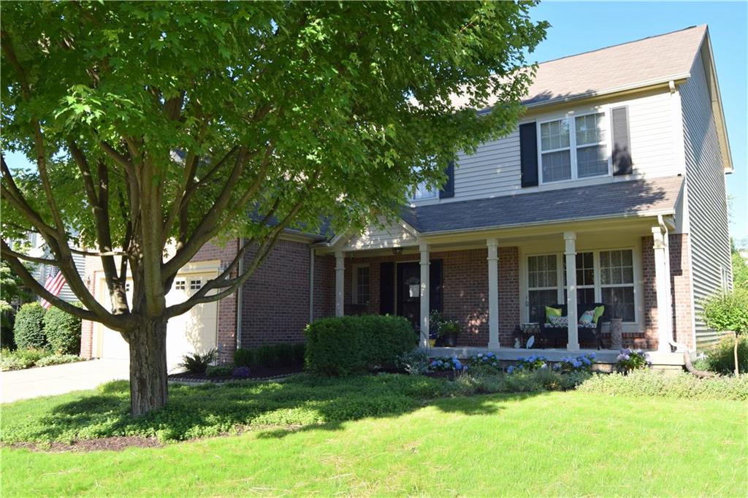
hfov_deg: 67.4
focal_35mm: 27
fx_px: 561
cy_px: 249
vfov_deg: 47.9
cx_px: 374
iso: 200
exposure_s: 1/200
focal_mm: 18
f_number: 7.1
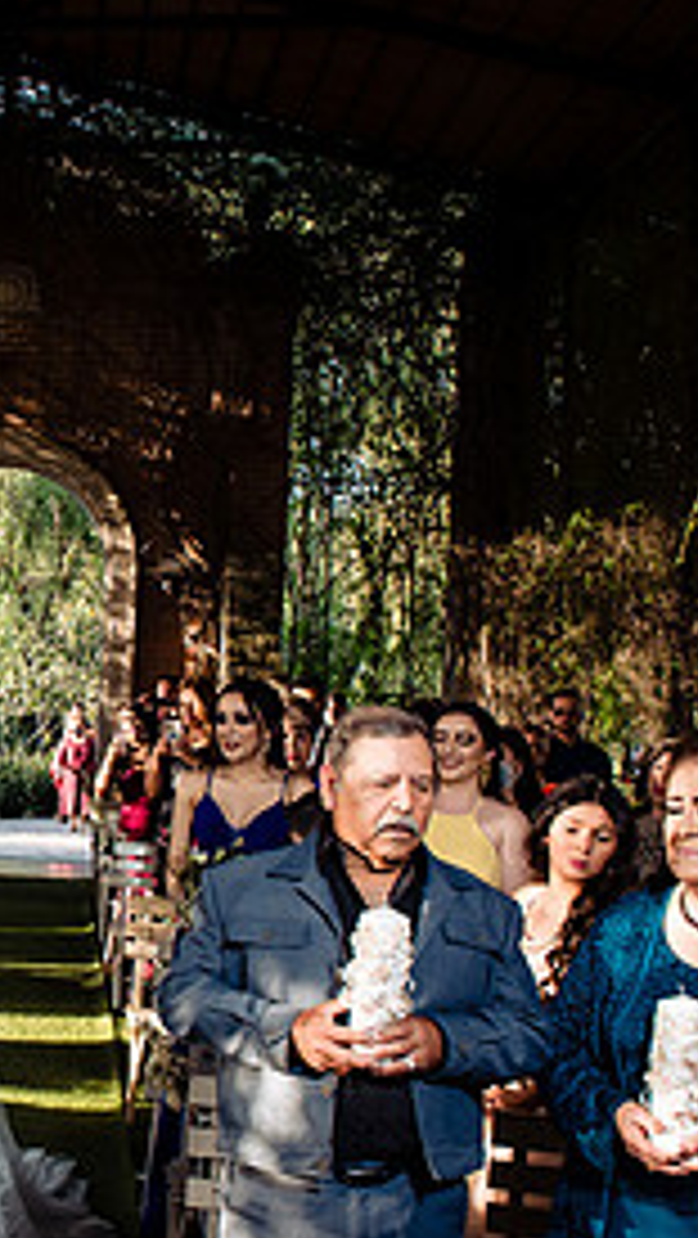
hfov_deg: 20.6
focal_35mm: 53
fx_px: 1741
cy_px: 714
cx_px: -216
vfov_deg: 39.1
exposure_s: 1/200
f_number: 7.1
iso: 1000
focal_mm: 24
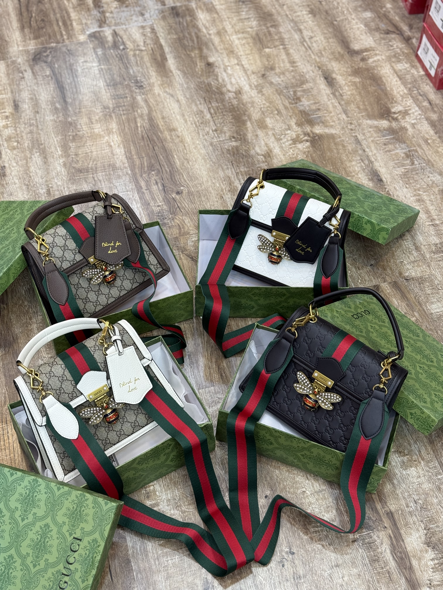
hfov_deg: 30.3
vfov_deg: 39.7
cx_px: 222
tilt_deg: -49.1
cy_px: 295
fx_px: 819
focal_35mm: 48
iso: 64
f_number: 1.78
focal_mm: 6.76
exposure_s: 1/100
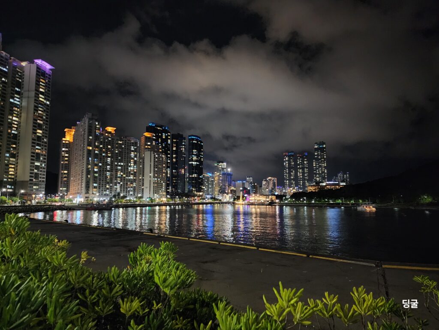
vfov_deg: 58.9
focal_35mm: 23
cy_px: 165
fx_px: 292
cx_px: 220
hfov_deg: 73.9
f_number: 1.8
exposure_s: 1/24
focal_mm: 6.4
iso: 1000
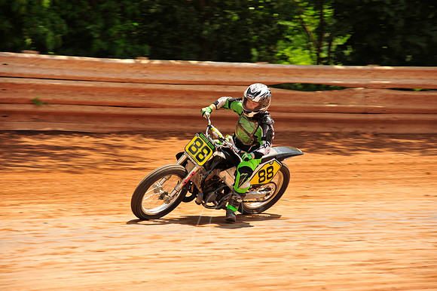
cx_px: 218
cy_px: 146
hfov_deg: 10.3
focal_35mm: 200
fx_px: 2426
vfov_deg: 6.9
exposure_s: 1/400
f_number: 8
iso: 250
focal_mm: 200
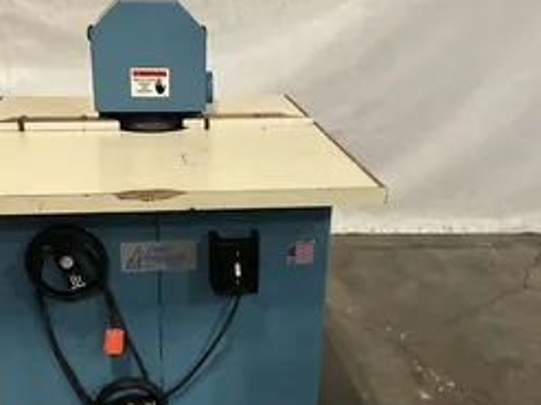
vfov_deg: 30.6
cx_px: 226
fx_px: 734
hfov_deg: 40.3
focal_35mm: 47
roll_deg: -1.7
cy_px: 274
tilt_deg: -23.7
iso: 320
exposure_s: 1/40
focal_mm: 3
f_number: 1.8
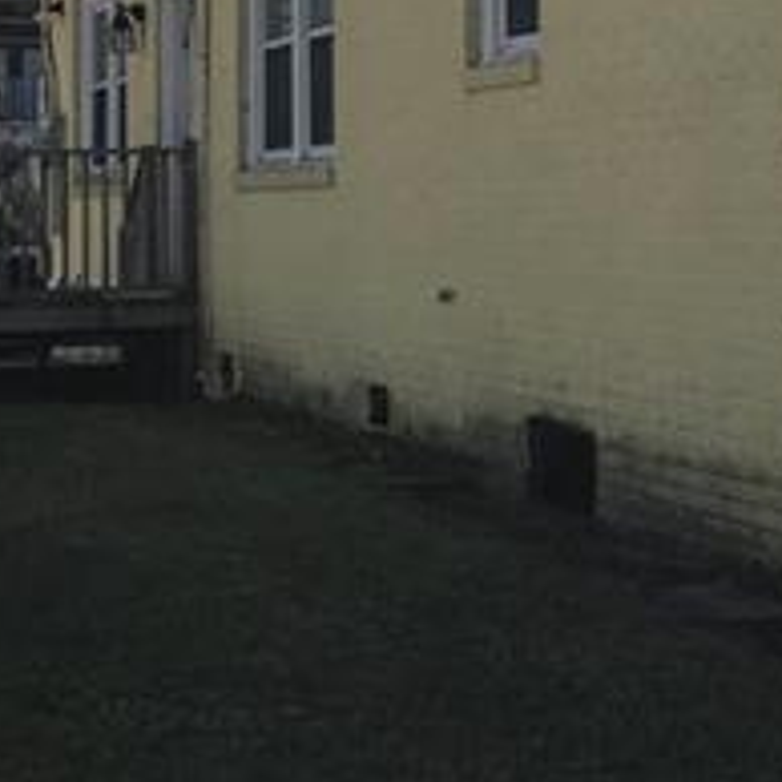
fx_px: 2505
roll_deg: +0.0
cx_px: 451
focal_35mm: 98
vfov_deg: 17.6
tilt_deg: +2.8
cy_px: 145
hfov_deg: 17.7
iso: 20
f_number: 1.8
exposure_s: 1/2591
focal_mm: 3.99
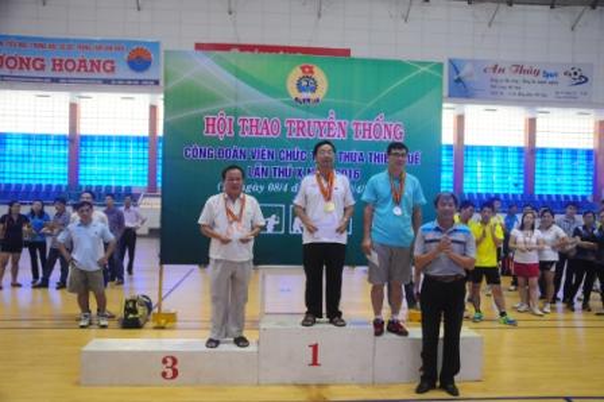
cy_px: 201
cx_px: 302
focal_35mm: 32
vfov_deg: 41.7
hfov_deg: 59.5
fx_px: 528
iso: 1250
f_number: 3.8
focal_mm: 21
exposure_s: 1/60
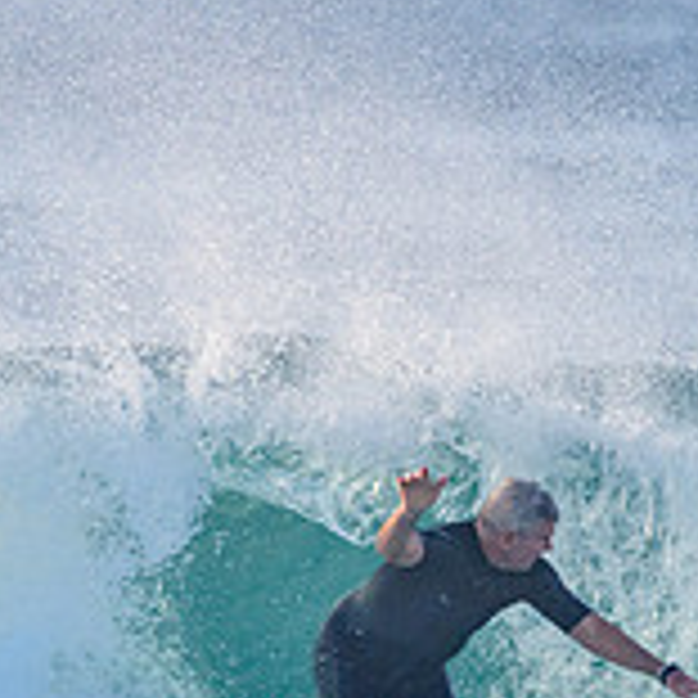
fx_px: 44394
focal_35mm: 1946
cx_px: 881
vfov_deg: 0.9
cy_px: 649
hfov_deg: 0.9
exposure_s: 1/2000
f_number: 5.6
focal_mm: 500
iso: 800
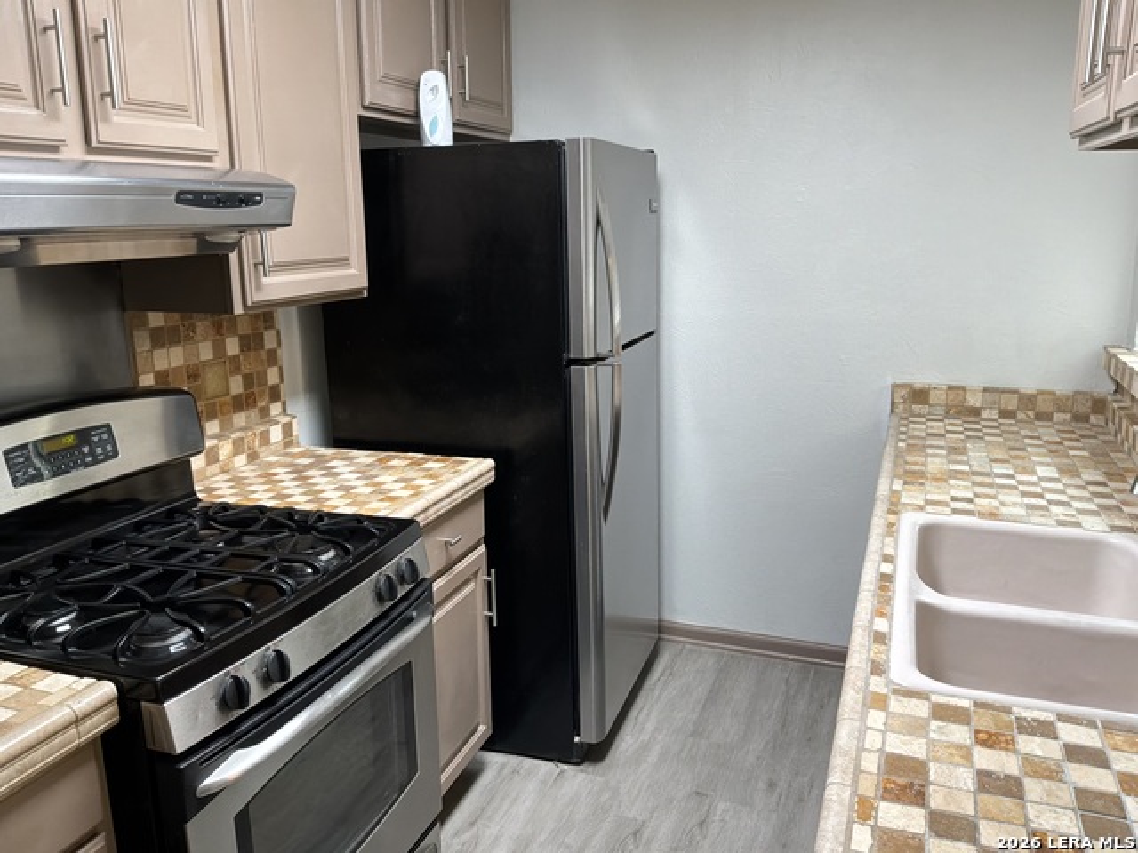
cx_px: 569
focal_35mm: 28
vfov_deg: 49.7
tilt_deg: -12.0
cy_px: 426
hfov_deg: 63.4
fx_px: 920
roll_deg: +1.5
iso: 80
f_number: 1.8
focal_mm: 3
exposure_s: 1/60
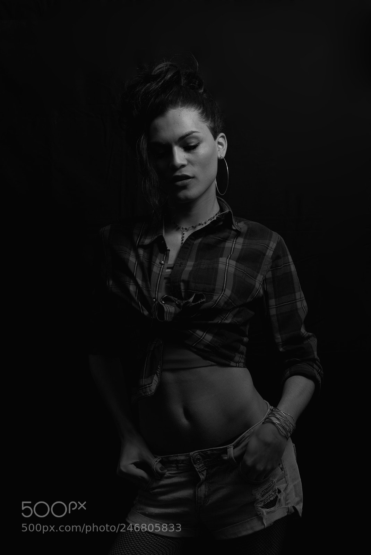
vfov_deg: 39.6
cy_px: 278
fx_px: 771
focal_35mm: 50
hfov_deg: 27.0
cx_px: 186
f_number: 8
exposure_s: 1/125
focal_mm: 50
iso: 100
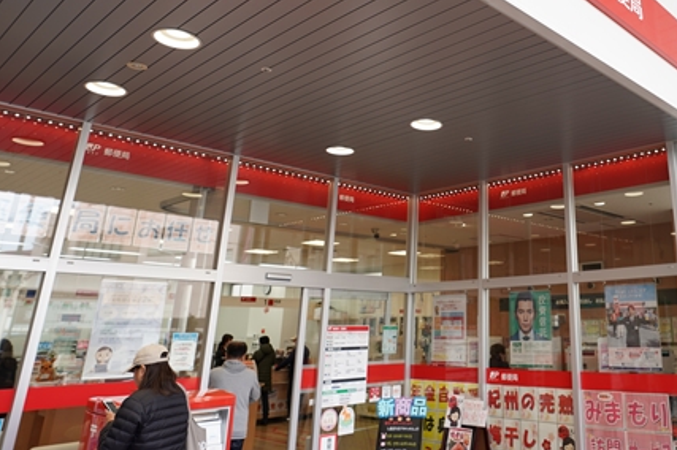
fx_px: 564
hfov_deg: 59.0
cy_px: 102
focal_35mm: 30
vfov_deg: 42.0
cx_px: 499
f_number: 4.5
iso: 100
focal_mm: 16
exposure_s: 1/50
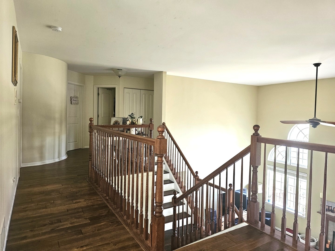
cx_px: 168
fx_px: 223
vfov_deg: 58.9
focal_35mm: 23
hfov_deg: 73.9
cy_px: 126
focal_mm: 6.3
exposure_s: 1/120
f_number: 1.7
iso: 250
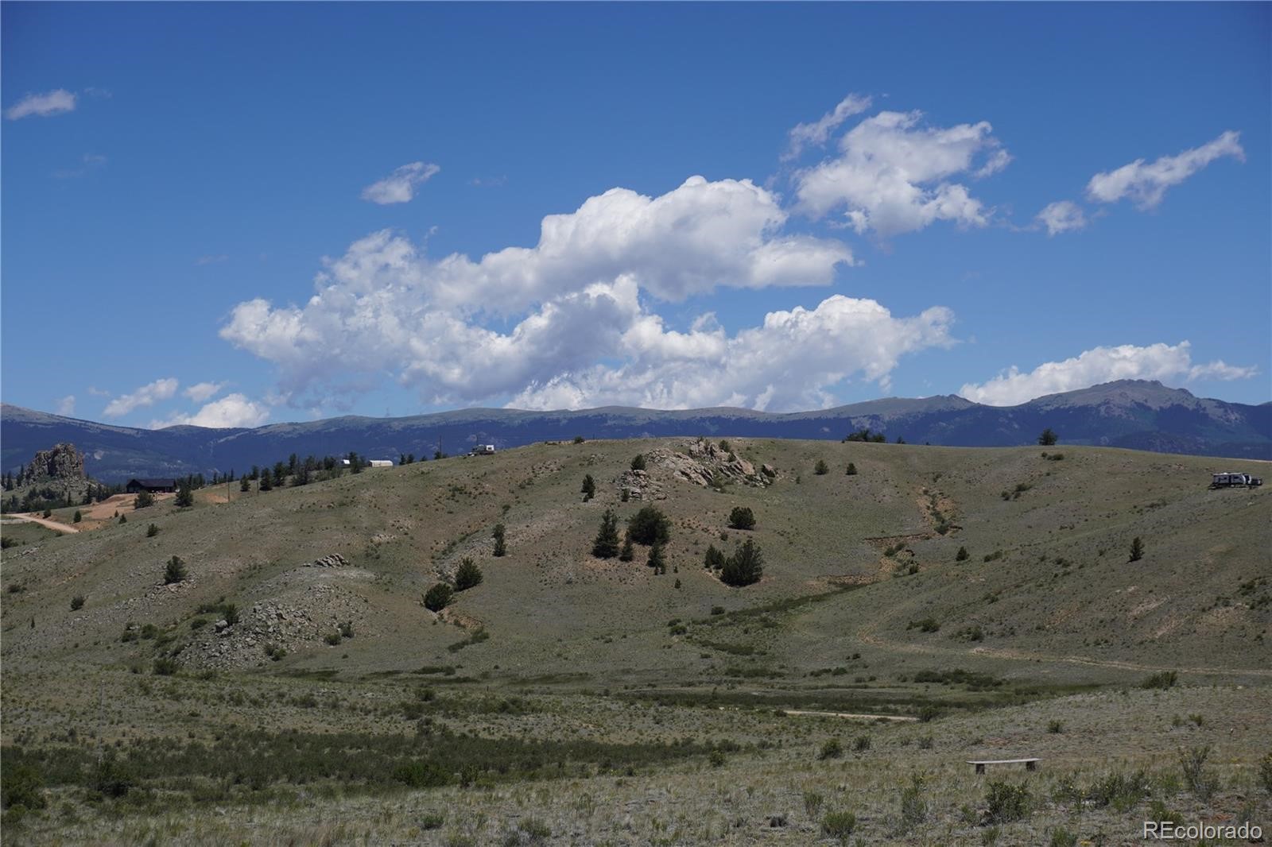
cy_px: 424
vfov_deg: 21.6
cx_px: 636
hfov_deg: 31.9
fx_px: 2225
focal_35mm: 63
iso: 100
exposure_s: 1/500
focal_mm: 42
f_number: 8
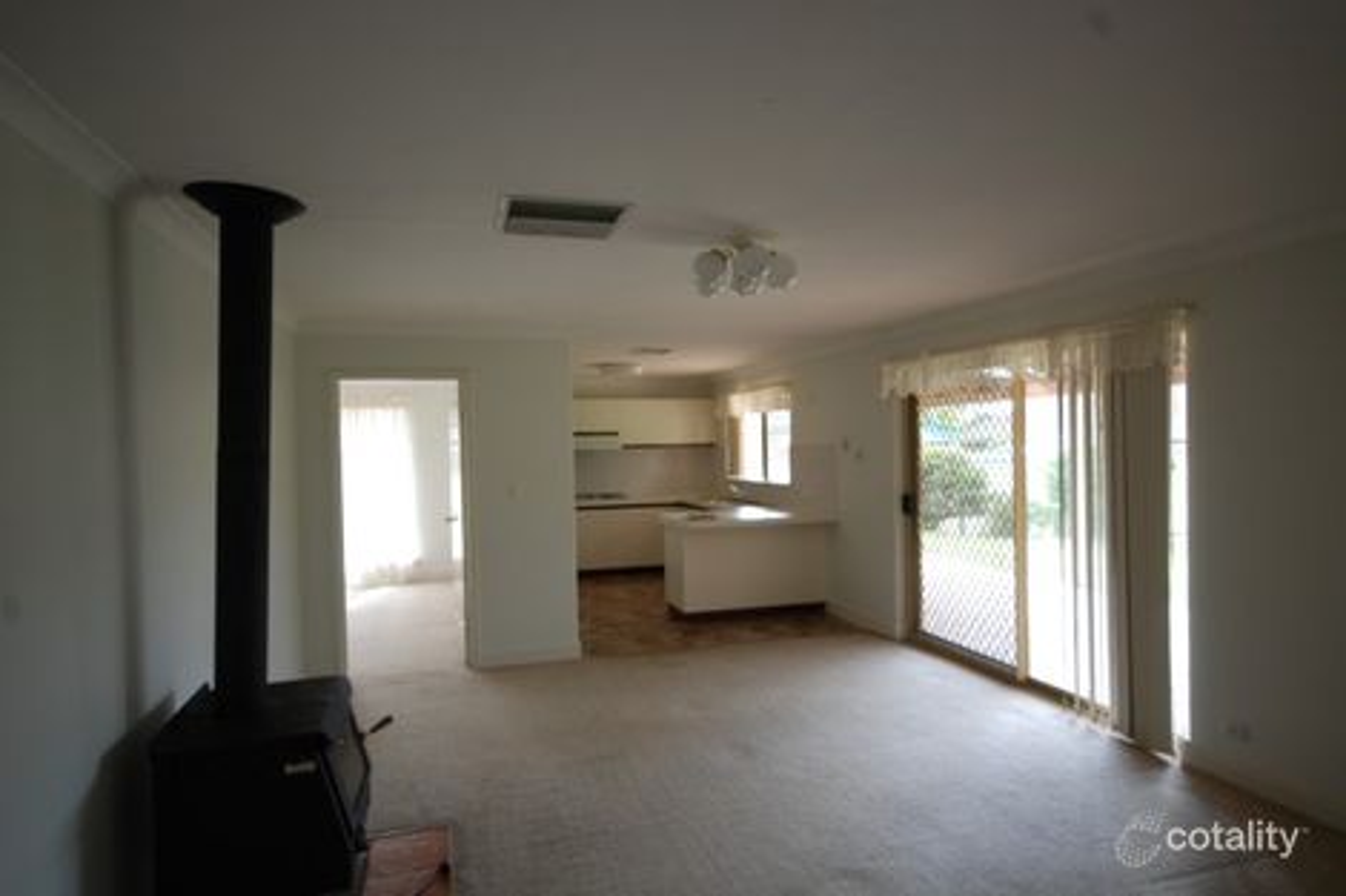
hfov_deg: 81.2
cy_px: 448
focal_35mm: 21
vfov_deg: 59.5
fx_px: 785
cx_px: 673
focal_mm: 14
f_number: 4.8
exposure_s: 1/30
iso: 320
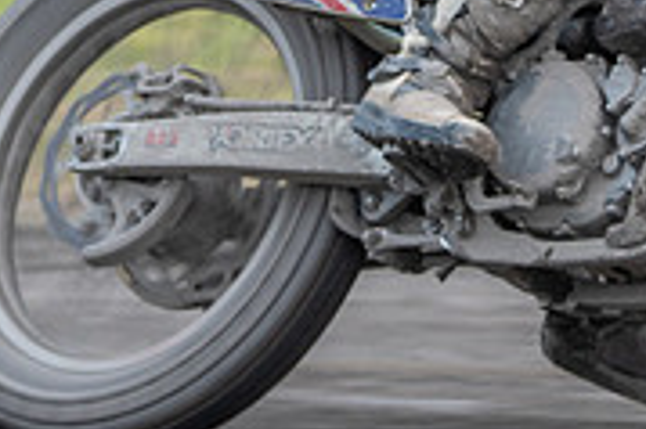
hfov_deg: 1.7
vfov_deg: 1.2
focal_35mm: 1184
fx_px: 21226
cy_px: 30
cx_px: 755
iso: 200
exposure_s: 1/400
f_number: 5.6
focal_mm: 280
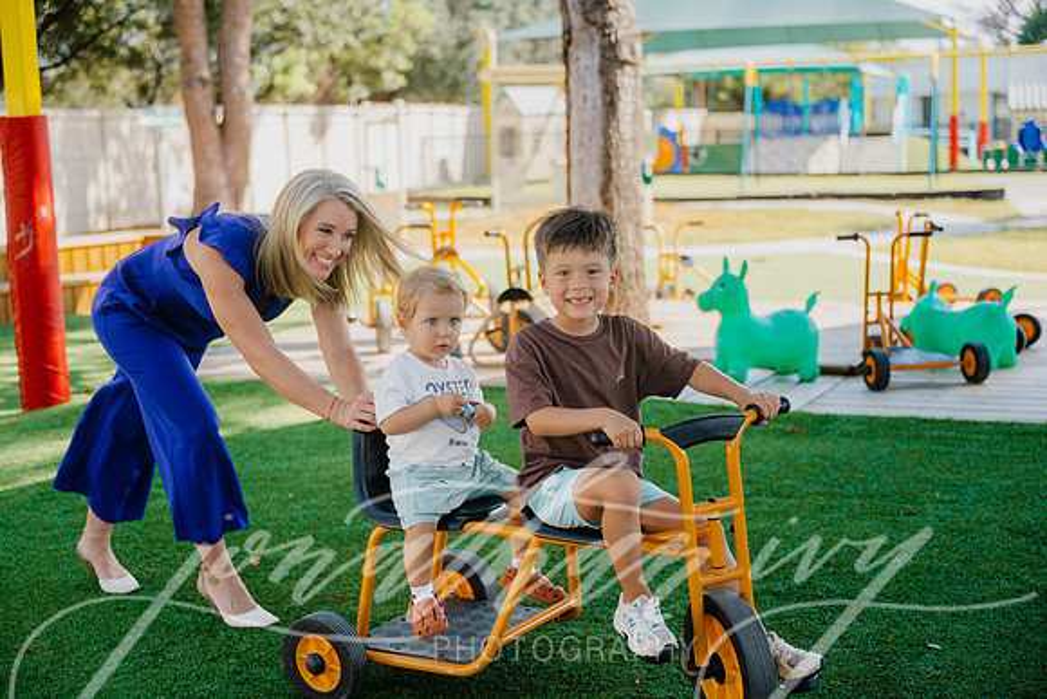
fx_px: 1542
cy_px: 350
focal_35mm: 53
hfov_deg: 37.5
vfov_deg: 25.5
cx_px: 524
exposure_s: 1/320
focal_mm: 53
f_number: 2.8
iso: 72
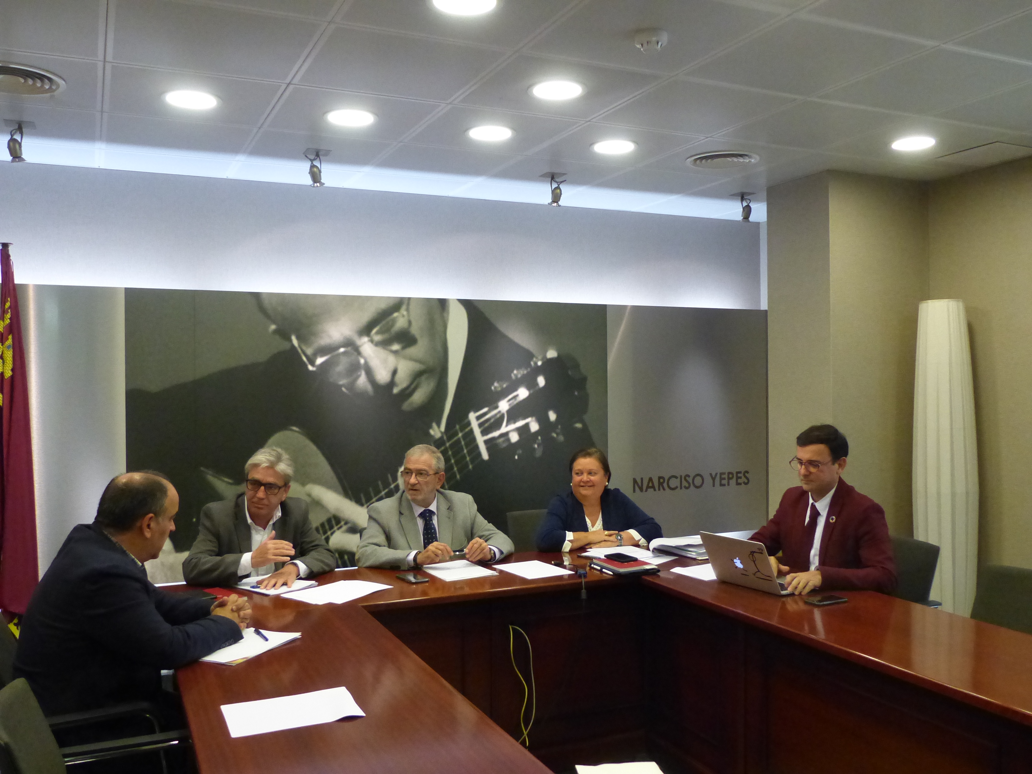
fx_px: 894
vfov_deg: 46.8
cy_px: 387
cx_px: 516
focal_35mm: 30
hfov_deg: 60.0
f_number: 2.8
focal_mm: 5.5
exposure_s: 1/160
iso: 800
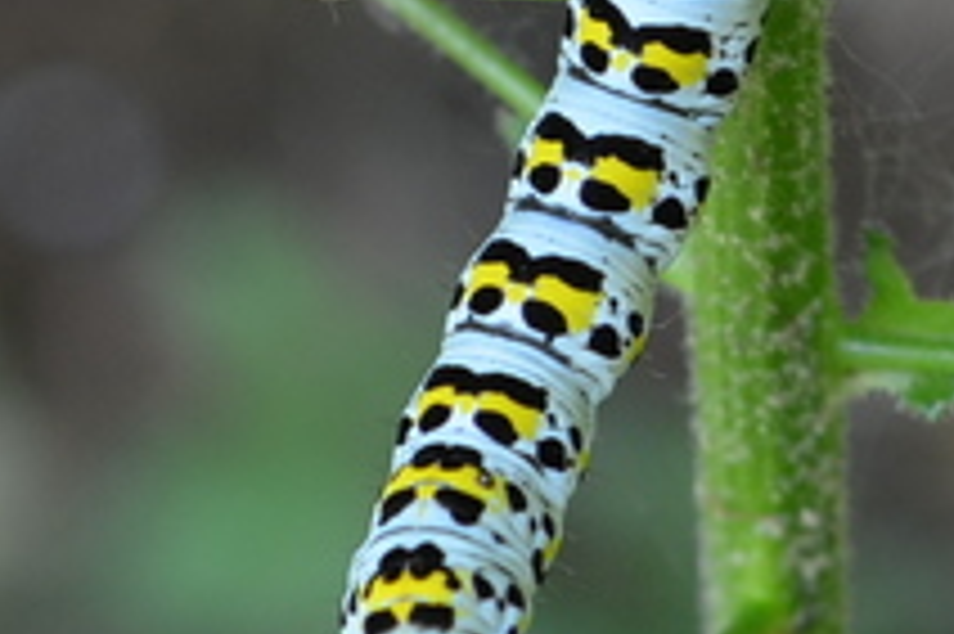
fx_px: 9937
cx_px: 801
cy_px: 171
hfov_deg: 5.5
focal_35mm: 375
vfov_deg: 3.7
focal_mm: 55
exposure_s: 1/60
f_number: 8
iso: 360
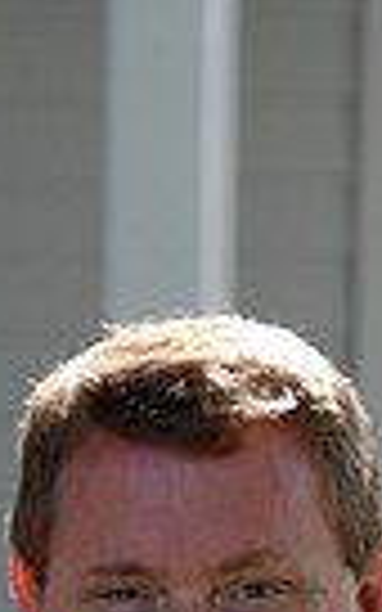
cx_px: -34
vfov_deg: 4.1
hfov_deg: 2.6
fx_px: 8412
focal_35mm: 505
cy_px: 1008
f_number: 7.1
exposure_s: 1/160
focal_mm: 100
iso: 320
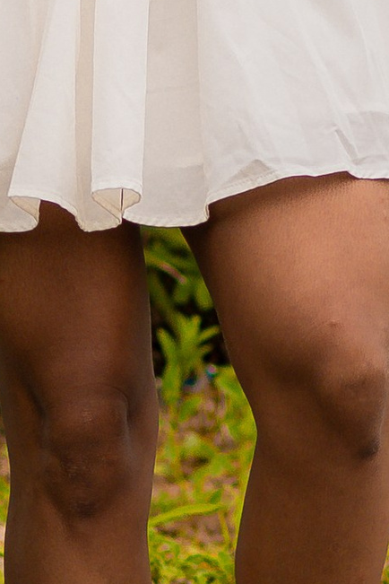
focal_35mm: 752
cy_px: -523
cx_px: -20
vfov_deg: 2.7
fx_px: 12188
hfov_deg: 1.8
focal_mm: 85
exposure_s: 1/320
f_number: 3.2
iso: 200
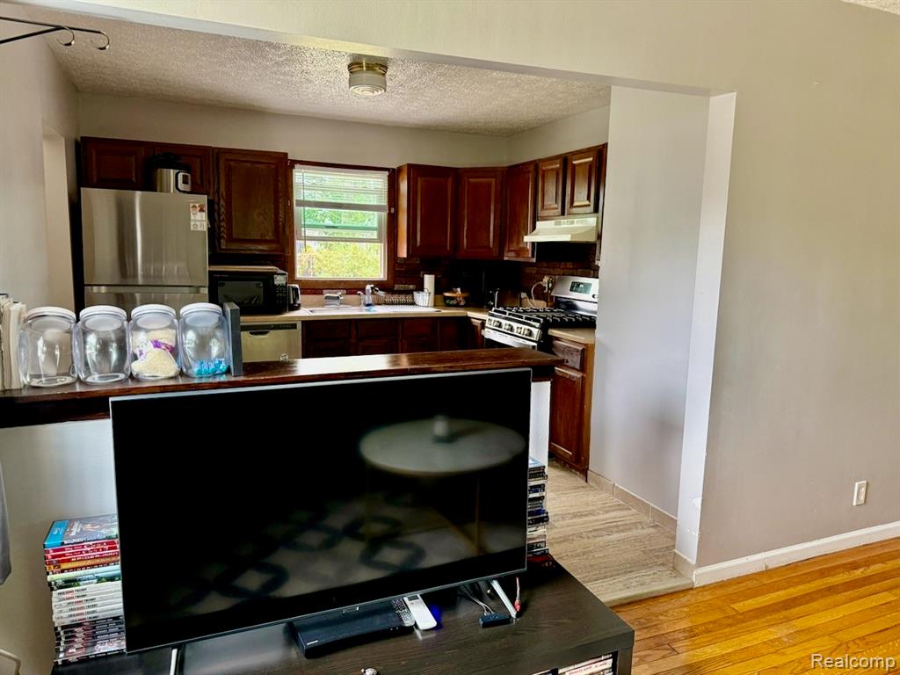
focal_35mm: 24
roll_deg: -1.5
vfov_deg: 56.8
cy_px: 338
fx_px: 624
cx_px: 450
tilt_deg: -8.4
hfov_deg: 71.6
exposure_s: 1/60
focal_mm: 6.76
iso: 250
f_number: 1.78
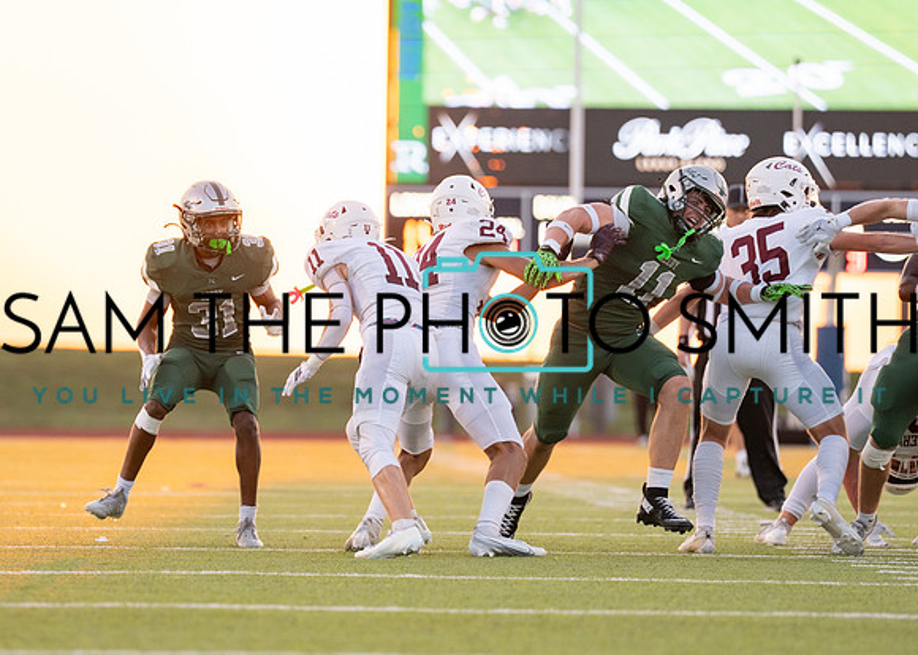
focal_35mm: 319
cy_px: 319
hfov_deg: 6.3
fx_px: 8319
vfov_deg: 4.5
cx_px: 318
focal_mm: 200
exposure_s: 1/1250
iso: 640
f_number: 2.8
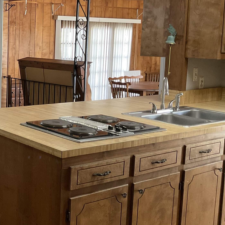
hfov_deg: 28.1
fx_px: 412
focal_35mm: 56
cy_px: 83
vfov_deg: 30.4
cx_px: -17
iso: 100
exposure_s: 1/60
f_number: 1.8
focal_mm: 3
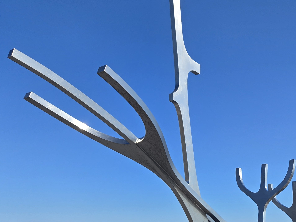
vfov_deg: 29.6
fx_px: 410
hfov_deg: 37.3
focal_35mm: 48
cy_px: 176
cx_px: 263
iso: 25
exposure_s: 1/1941
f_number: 1.8
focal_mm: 5.4
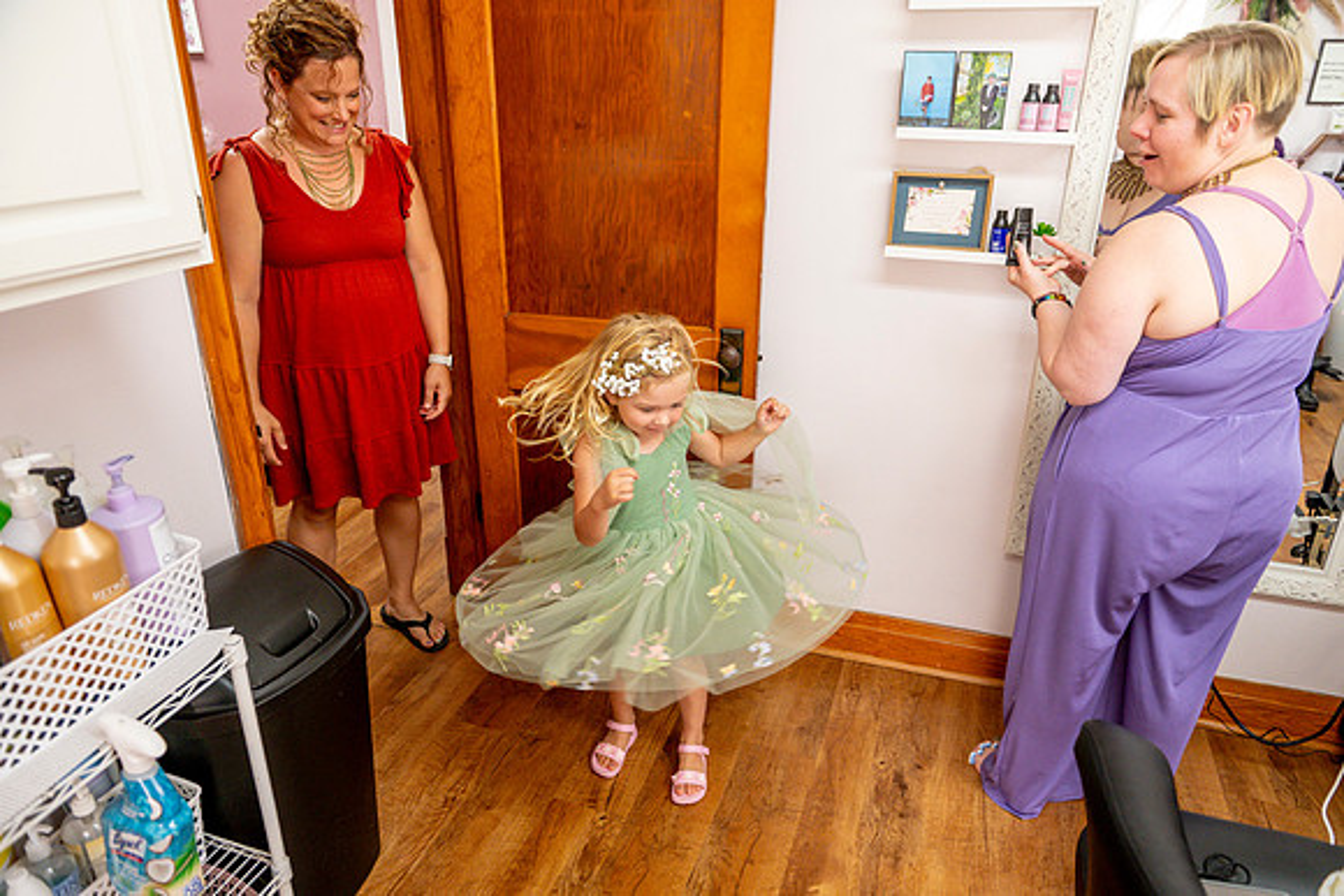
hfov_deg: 73.7
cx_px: 672
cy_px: 448
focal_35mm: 24
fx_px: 896
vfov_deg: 53.2
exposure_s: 1/250
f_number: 3.5
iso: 1250
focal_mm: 24
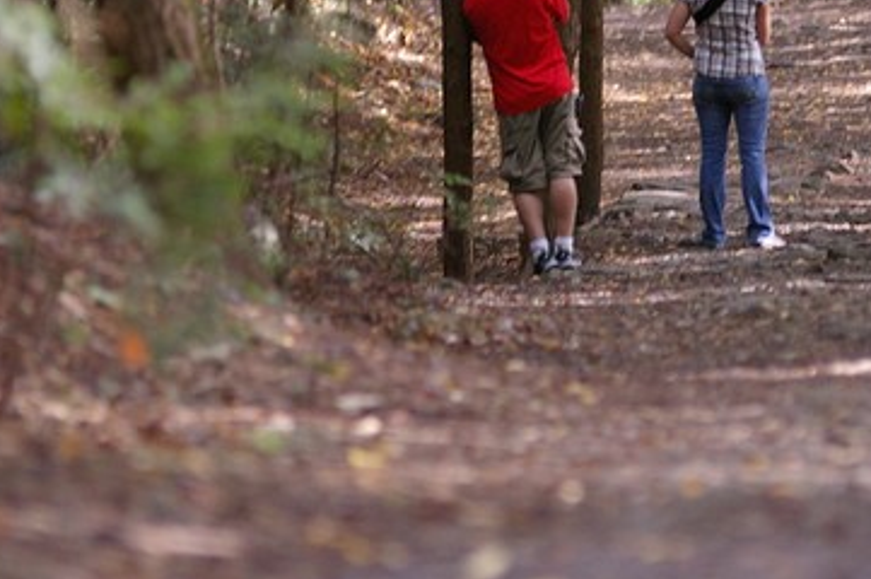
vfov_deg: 2.7
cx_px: 524
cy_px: 69
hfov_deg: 4.1
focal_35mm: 499
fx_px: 12062
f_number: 2.8
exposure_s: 1/90
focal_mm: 150
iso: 800
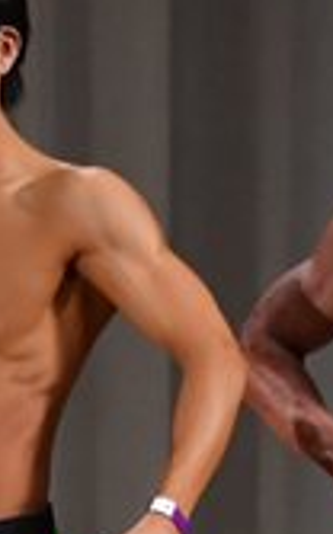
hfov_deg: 1.2
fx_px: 16538
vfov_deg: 1.9
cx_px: -123
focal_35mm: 1136
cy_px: 534
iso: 3200
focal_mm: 160
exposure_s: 1/400
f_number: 5.6
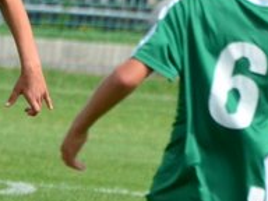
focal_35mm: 2024
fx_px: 15670
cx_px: -156
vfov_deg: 0.7
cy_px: 135
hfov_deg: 1.0
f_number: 9
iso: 2500
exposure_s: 1/5000
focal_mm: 300
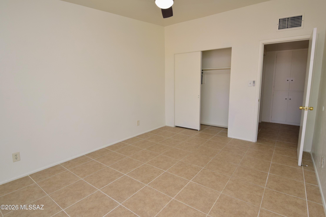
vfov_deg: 67.4
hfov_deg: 90.0
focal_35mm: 18
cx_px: 163
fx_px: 163
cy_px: 108
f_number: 9
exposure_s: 1/80
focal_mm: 12
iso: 400
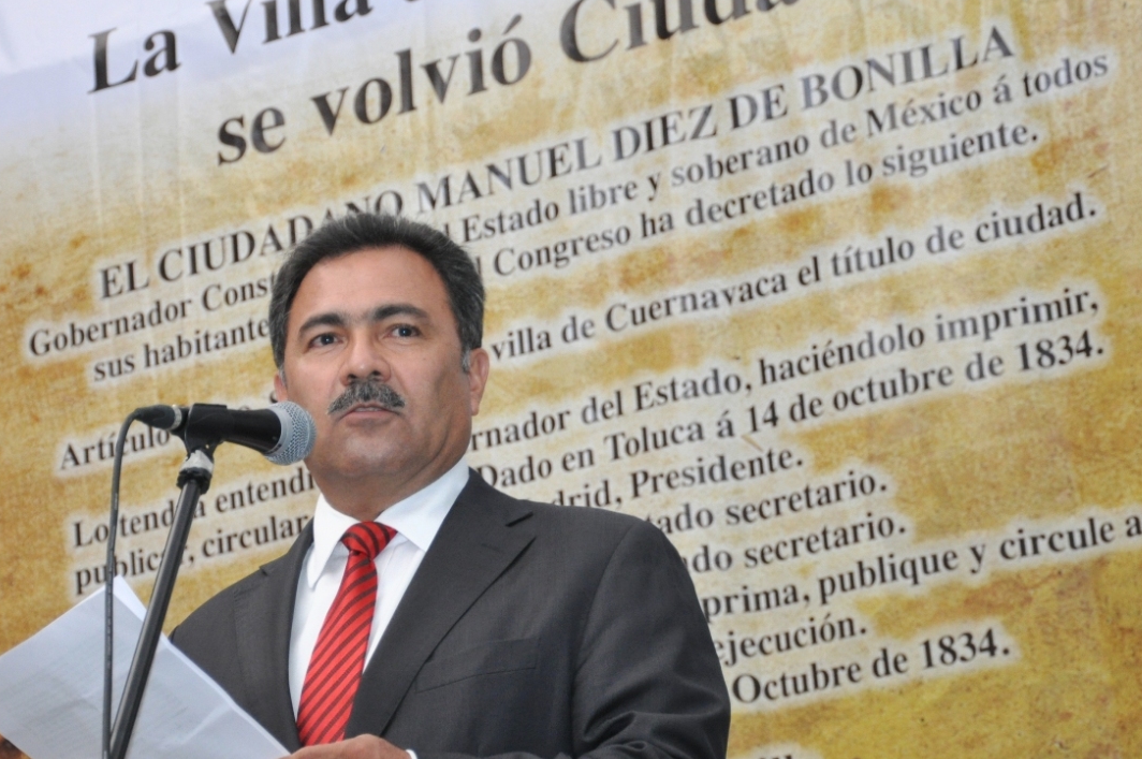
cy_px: 349
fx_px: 5007
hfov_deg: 13.0
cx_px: 423
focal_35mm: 158
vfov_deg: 8.7
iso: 800
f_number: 5.3
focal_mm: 62
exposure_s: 1/125
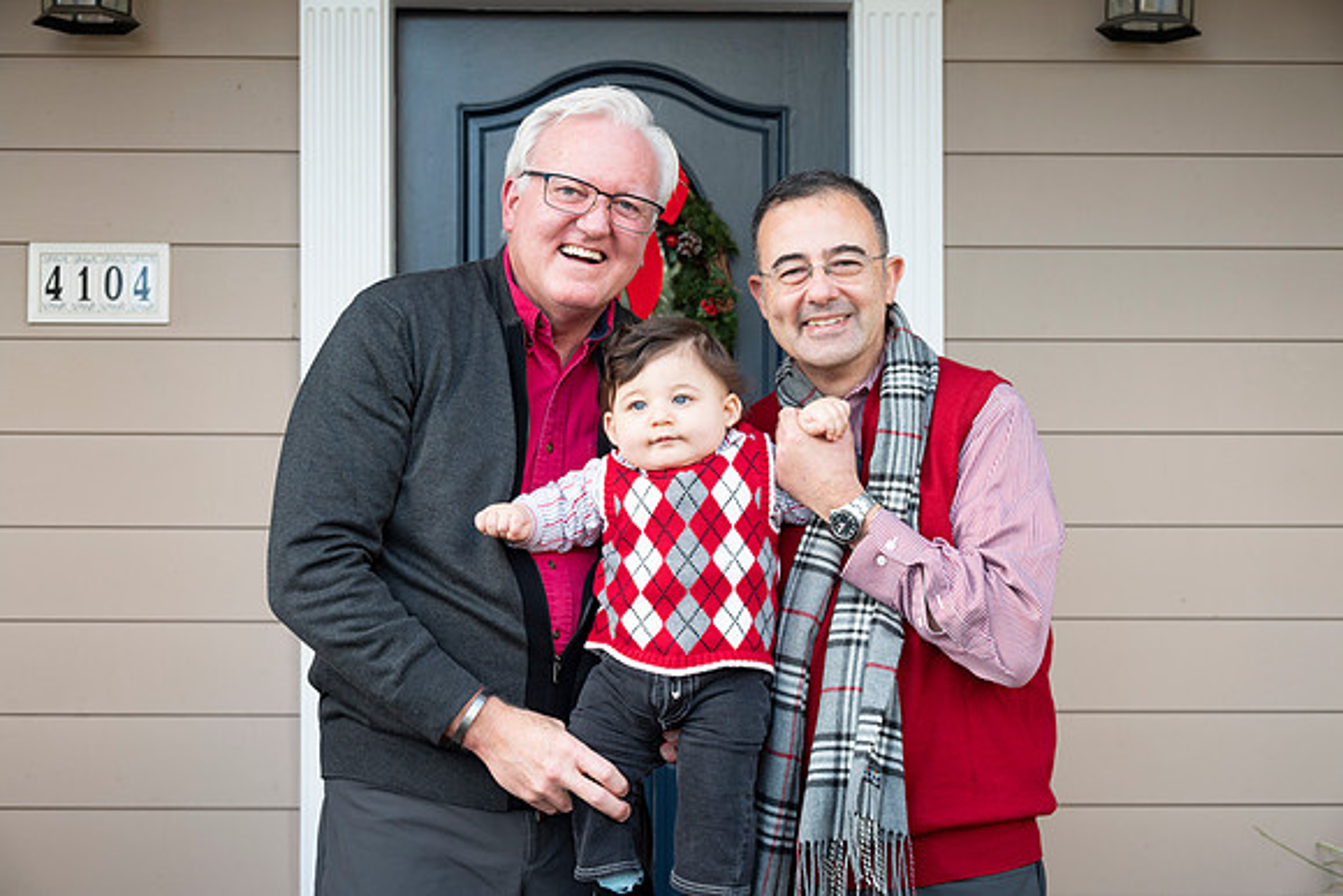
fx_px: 1903
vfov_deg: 26.5
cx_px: 672
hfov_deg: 38.9
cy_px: 448
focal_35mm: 51
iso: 400
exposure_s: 1/100
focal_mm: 51
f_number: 5.6
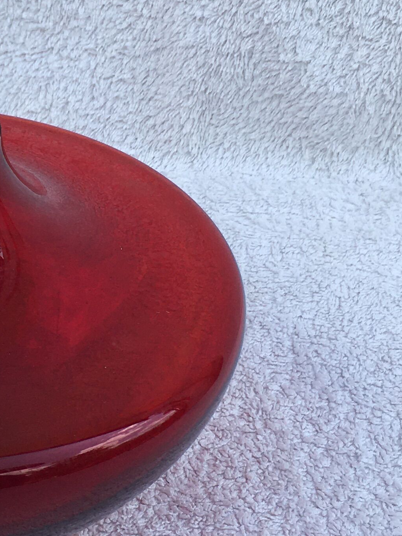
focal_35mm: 86
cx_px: -38
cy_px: 286
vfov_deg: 22.8
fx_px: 1332
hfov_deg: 16.6
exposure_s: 1/810
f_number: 2.2
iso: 25
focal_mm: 4.15
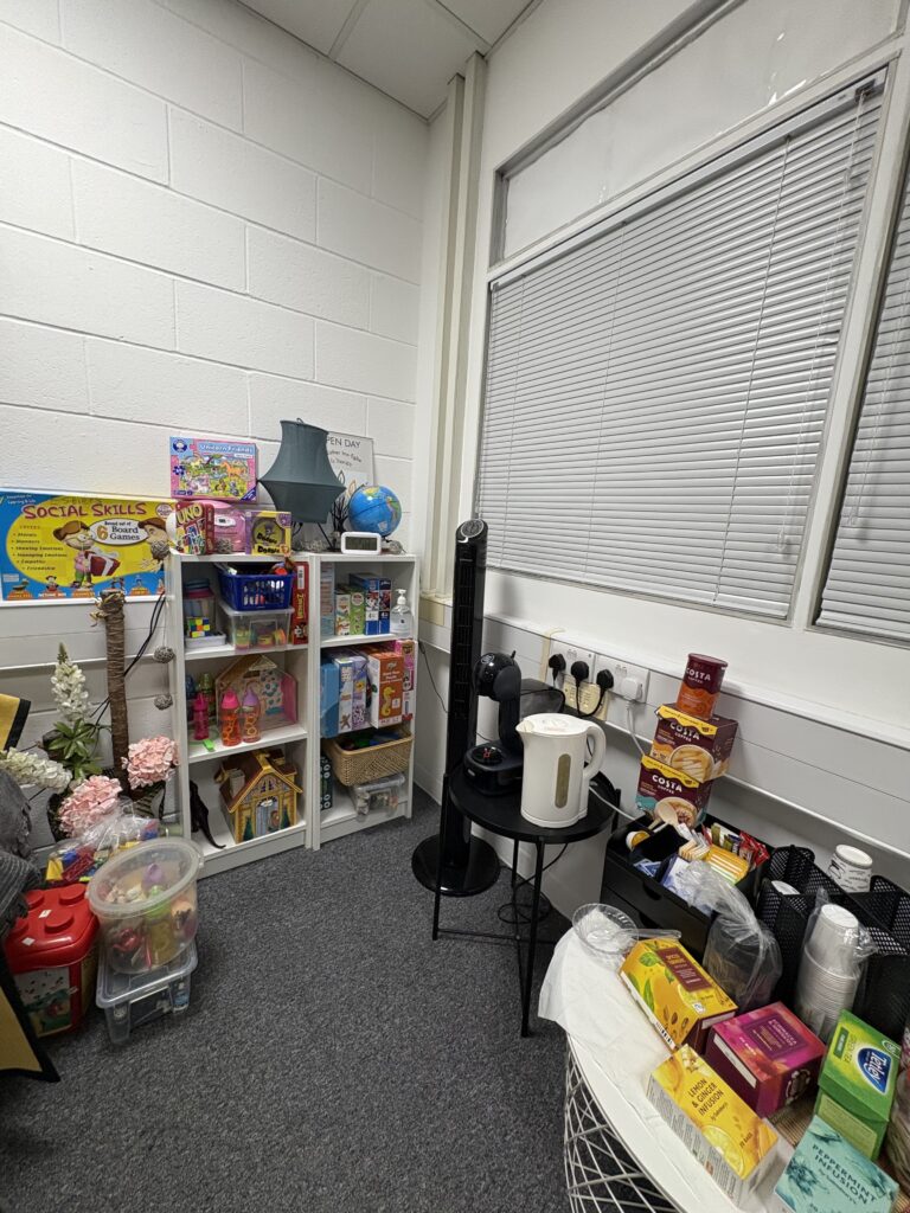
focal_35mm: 14
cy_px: 606
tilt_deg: -9.5
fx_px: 491
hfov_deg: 85.7
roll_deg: -3.4
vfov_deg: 102.1
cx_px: 455
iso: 250
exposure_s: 1/100
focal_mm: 2.22
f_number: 2.2
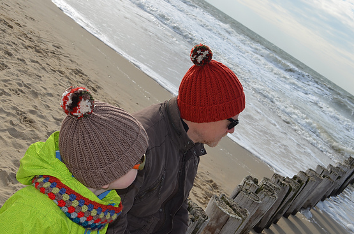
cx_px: 156
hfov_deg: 43.6
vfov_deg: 29.7
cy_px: 125
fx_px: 441
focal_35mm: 45
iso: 100
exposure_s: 1/200
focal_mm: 26
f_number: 8
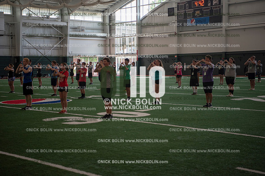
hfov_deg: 32.4
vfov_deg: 21.9
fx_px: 456
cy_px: 88
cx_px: 132
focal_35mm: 62
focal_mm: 62
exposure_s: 1/320
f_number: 2.8
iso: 640
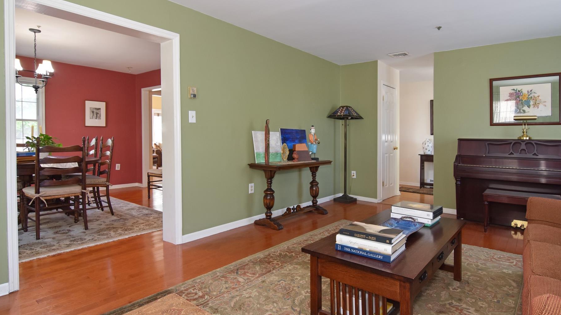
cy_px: 147
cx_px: 305
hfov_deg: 87.6
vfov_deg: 56.8
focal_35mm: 20
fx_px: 291
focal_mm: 11
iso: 640
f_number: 8
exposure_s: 1/25
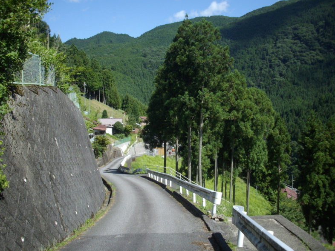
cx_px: 178
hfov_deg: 46.8
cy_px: 118
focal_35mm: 40
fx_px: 387
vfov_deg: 36.0
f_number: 5.6
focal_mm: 6.2
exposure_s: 1/200
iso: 80
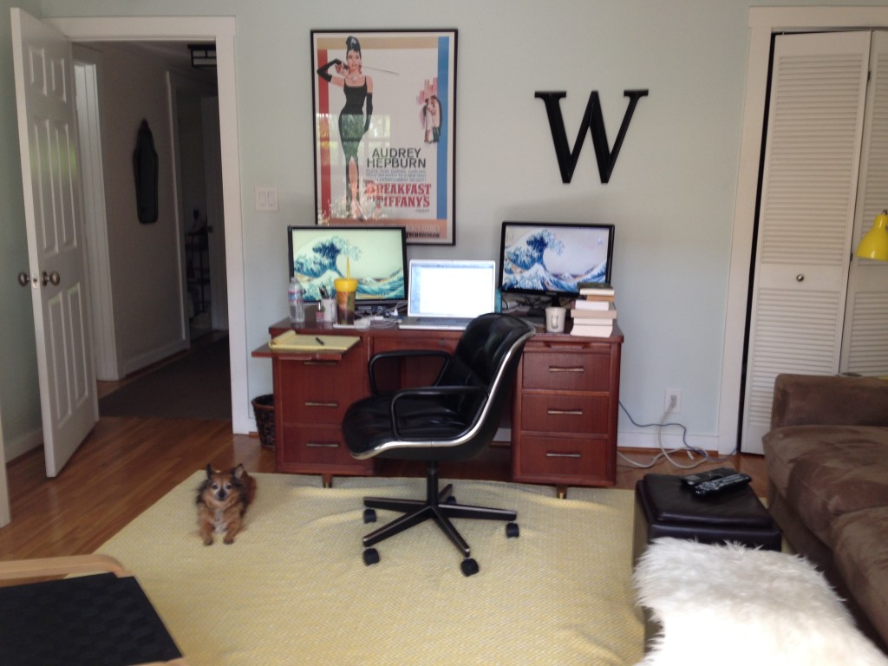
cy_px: 333
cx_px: 444
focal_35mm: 33
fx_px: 847
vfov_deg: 42.9
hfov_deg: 55.4
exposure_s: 1/24
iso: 64
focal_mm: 4.12
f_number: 2.4
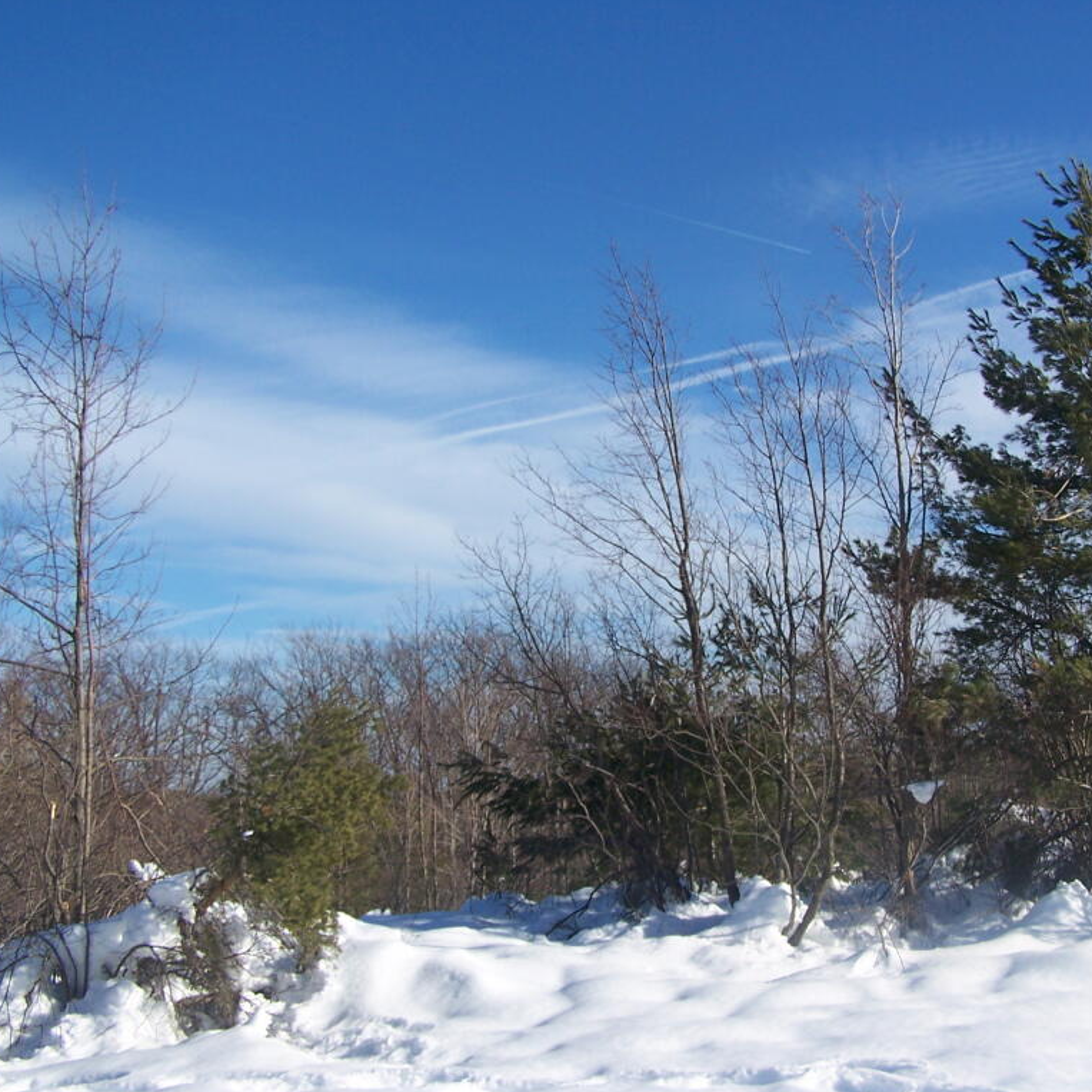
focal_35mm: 45
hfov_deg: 37.4
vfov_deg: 37.6
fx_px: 1606
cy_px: 546
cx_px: 666
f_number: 4
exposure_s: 1/1000
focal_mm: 6.3
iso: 80
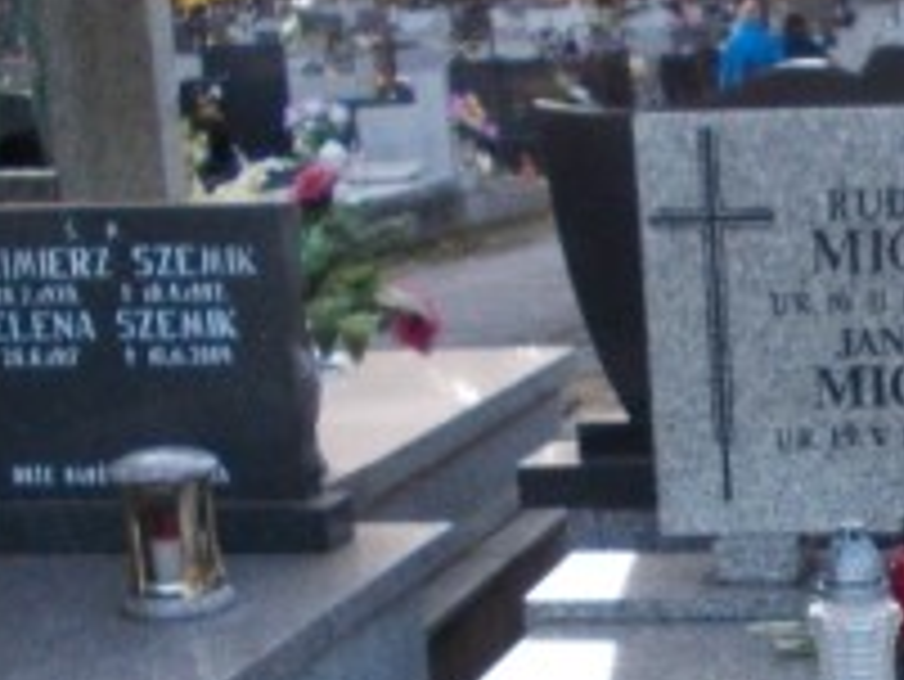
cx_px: 985
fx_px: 2326
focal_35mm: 89
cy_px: 712
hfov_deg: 21.0
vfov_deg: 16.2
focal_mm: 4
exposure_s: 1/250
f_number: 2.7
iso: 125
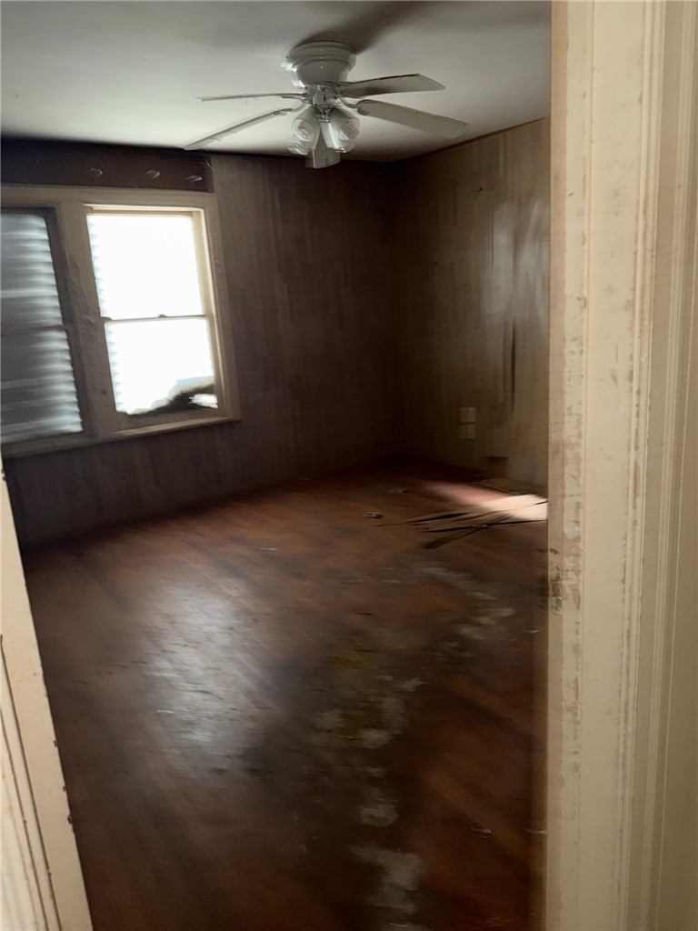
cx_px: 349
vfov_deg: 71.6
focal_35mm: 24
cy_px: 466
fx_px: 645
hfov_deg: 56.8
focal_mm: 6.76
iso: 125
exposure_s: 1/8
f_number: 1.78
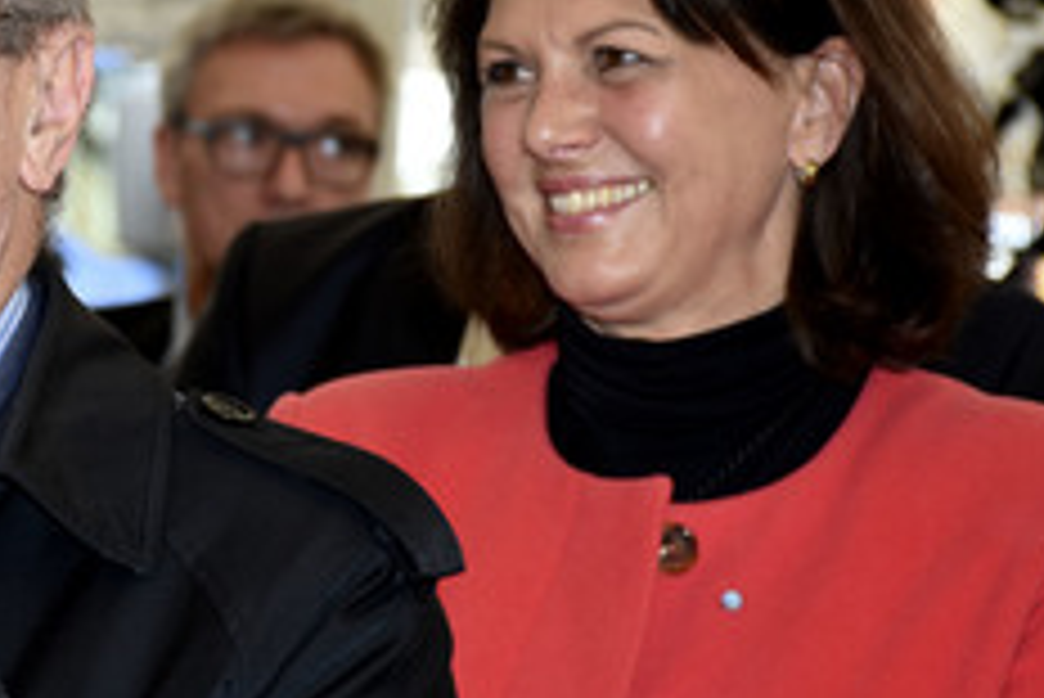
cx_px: 142
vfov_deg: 5.3
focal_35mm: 262
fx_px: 7602
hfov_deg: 7.8
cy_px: 311
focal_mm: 90
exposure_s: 1/160
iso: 500
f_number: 6.3
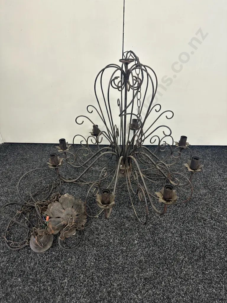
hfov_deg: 56.8
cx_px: 114
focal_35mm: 24
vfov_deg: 71.6
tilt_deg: -33.6
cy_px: 152
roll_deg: -0.8
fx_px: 210
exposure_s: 1/50
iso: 125
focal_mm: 6.86
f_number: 1.78
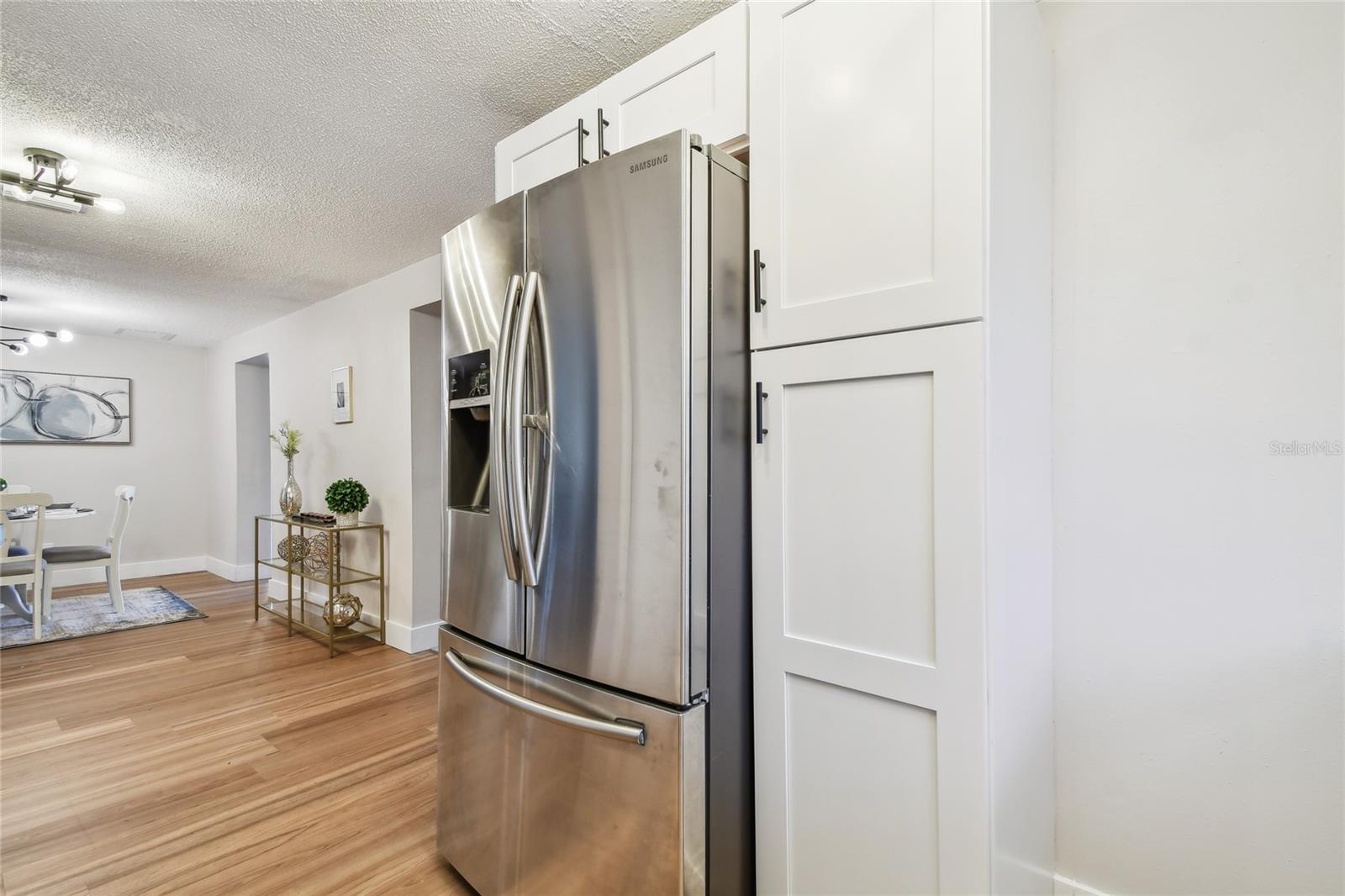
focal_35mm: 15
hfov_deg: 100.4
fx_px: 560
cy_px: 448
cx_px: 672
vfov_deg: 77.3
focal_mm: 10
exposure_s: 1/15
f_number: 7.1
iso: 100
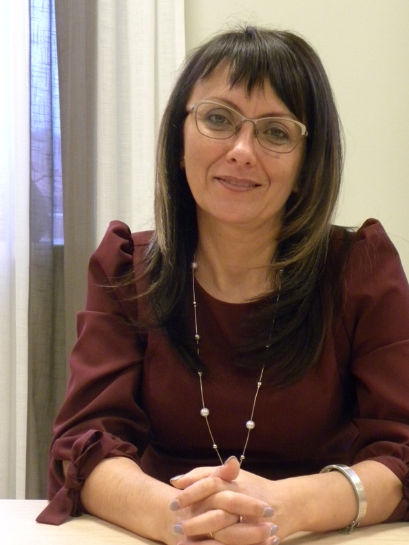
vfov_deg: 26.0
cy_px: 284
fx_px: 1182
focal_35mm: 75
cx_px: 251
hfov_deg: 19.6
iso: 400
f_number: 3.5
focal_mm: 10.3
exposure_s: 1/25.4
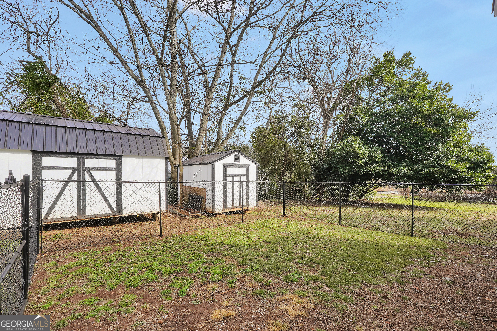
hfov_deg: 97.6
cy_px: 166
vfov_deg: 74.6
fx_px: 217
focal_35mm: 16
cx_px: 248
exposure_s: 1/100
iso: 100
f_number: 8
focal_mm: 10.5
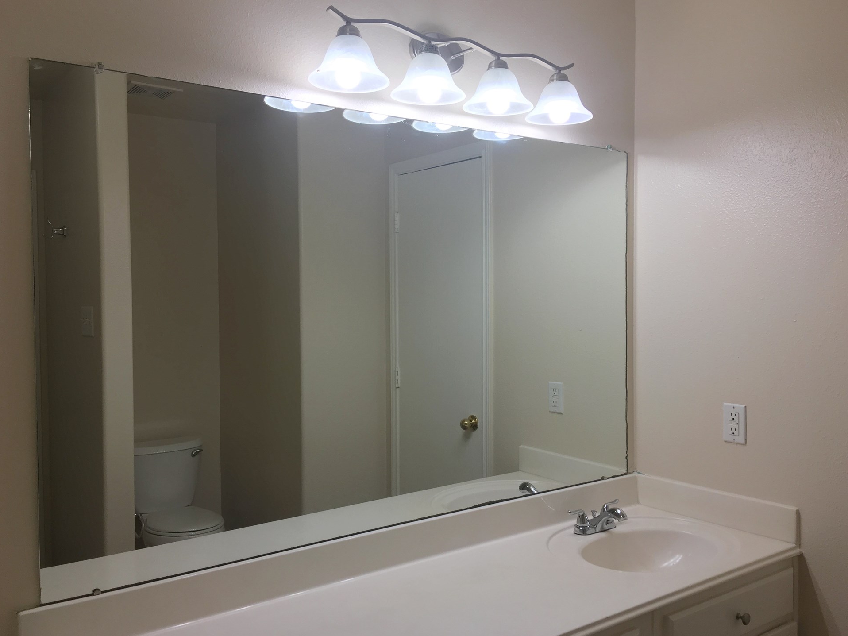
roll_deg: +0.3
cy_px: 318
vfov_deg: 45.4
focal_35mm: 31
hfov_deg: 58.4
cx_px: 423
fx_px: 759
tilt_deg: -0.4
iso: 25
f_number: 2.2
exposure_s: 1/60
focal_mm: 4.15
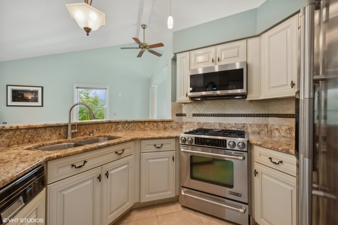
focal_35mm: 15
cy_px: 112
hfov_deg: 100.4
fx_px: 141
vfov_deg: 77.4
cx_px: 169
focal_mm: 15
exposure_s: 1/10
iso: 200
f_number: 8
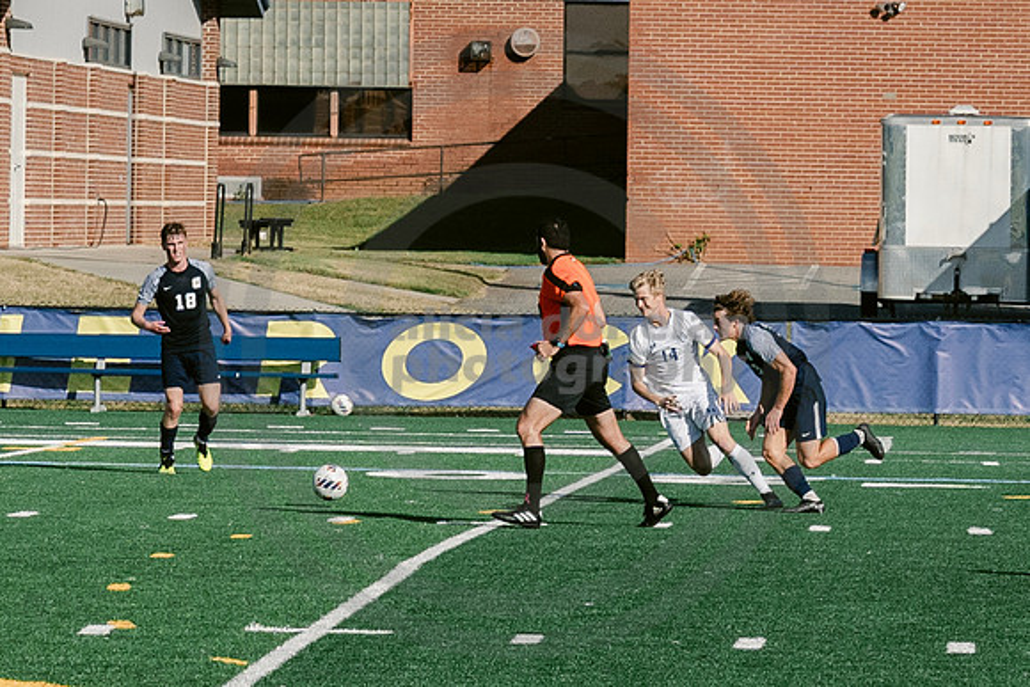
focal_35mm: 290
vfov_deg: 4.7
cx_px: 643
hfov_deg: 7.1
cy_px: 380
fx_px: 8310
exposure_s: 1/4000
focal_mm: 70
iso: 640
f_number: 5.6
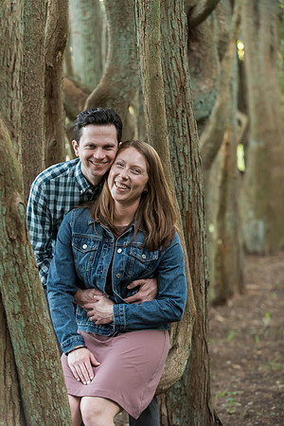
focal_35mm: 102
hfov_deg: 13.4
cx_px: 142
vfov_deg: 20.0
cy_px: 213
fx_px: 1207
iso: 1250
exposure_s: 1/80
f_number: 3.5
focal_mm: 102
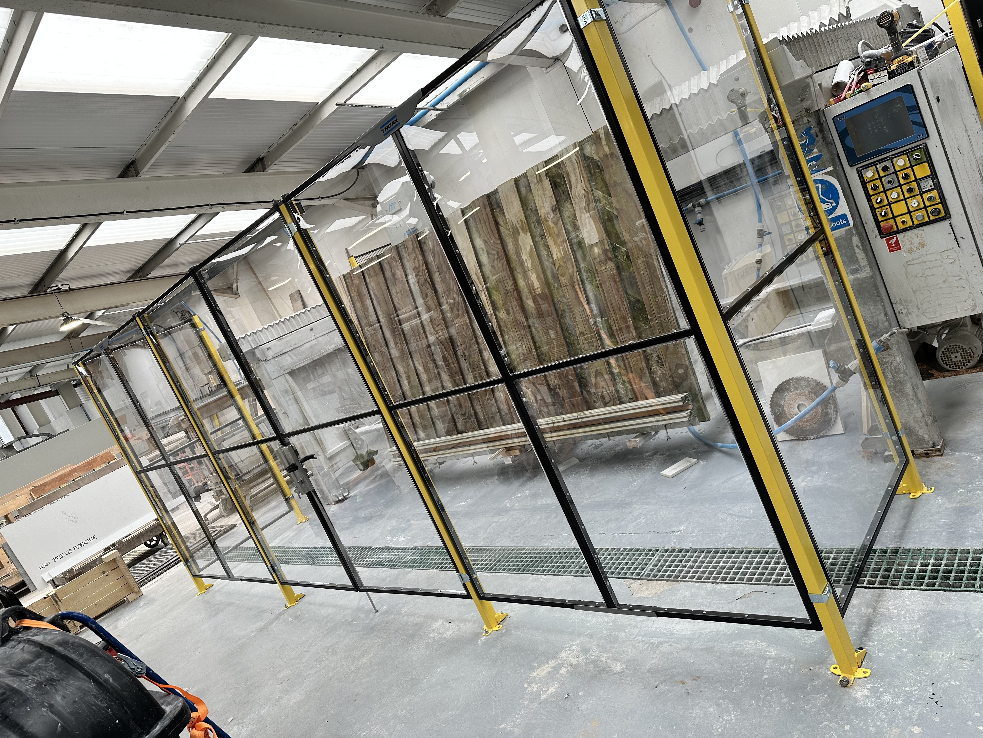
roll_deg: +24.4
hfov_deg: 71.6
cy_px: 369
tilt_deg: -8.9
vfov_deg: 56.8
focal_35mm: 24
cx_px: 492
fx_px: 682
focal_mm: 6.86
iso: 80
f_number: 1.78
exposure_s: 1/224
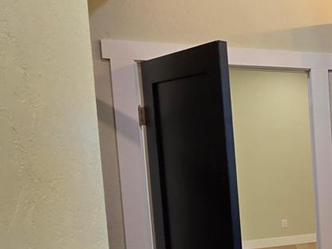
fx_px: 432
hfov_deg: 26.6
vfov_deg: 31.8
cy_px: 178
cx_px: 524
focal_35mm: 45
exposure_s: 1/60
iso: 125
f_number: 2.2
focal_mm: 2.2
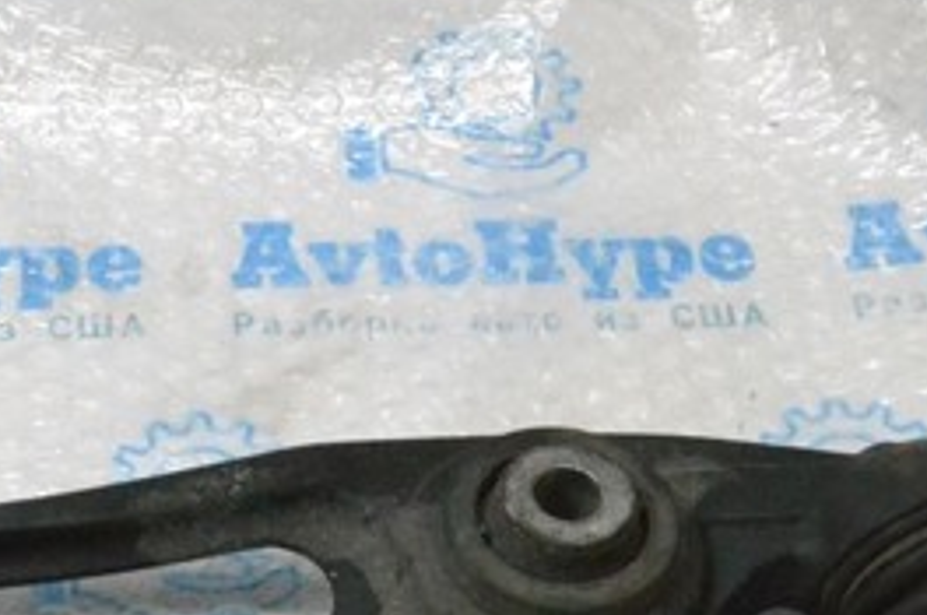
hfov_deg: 19.8
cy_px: 640
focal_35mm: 102
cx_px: 140
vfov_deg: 13.2
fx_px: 2622
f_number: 11
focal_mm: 28
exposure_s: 1/160
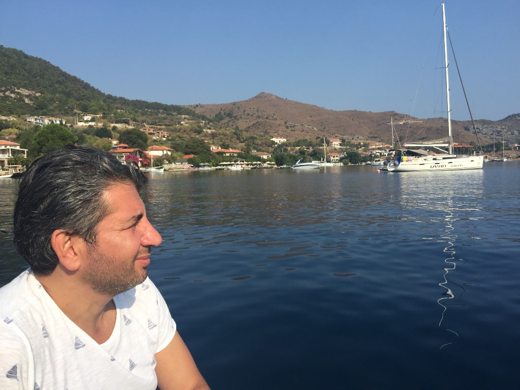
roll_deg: +0.1
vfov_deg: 48.2
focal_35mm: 29
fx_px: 436
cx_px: 260
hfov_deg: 61.7
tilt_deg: -3.4
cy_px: 195
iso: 32
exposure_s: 1/1980
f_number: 2.2
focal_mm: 4.15
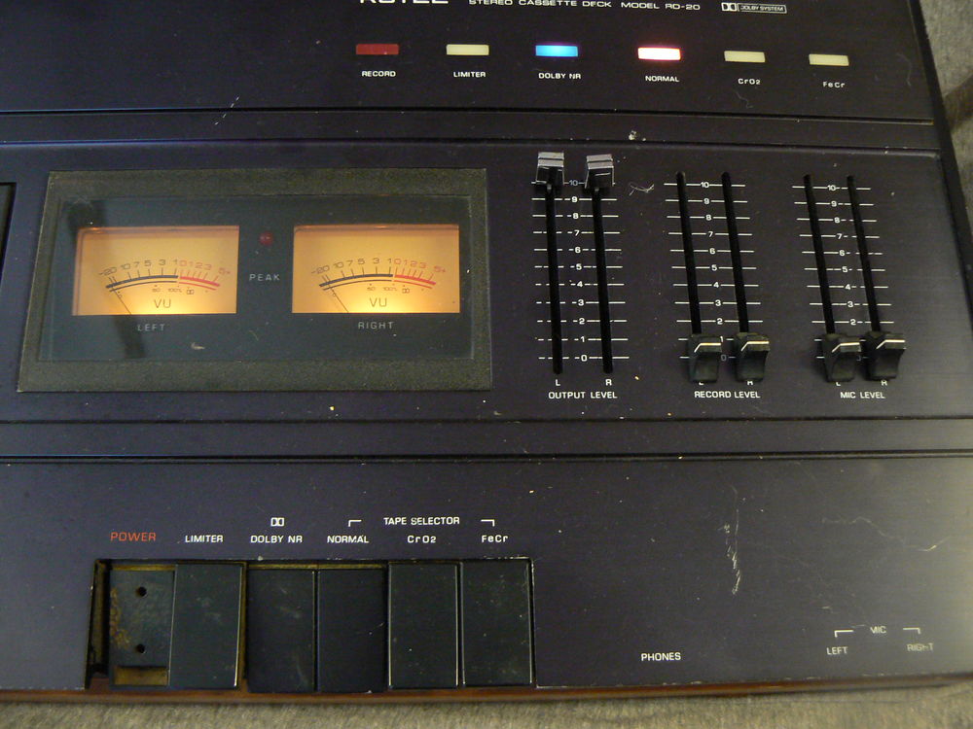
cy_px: 364
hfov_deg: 51.4
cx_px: 486
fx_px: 1012
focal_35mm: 36
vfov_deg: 39.7
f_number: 2.8
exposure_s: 1/4
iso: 200
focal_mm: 6
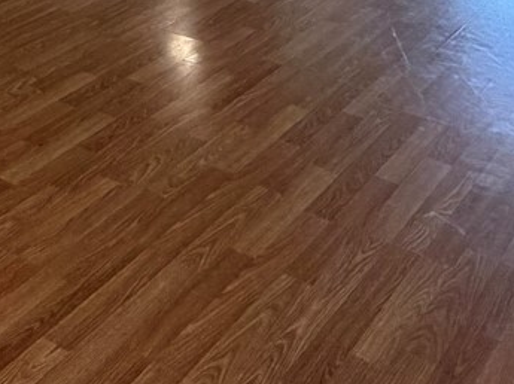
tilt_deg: -8.6
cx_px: 79
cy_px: -208
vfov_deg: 19.4
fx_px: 964
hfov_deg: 29.0
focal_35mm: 65
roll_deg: +1.8
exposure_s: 1/60
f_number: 2.2
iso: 400
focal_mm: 2.22
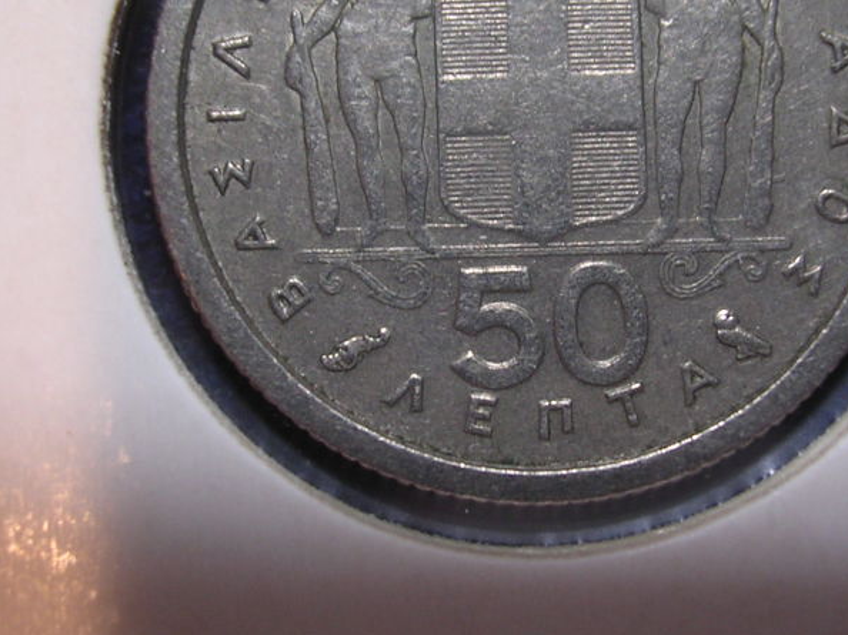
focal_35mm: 64
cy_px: 193
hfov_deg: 30.3
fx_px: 1567
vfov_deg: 22.8
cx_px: 460
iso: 100
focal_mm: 5.8
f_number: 2.8
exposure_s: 1/10.6
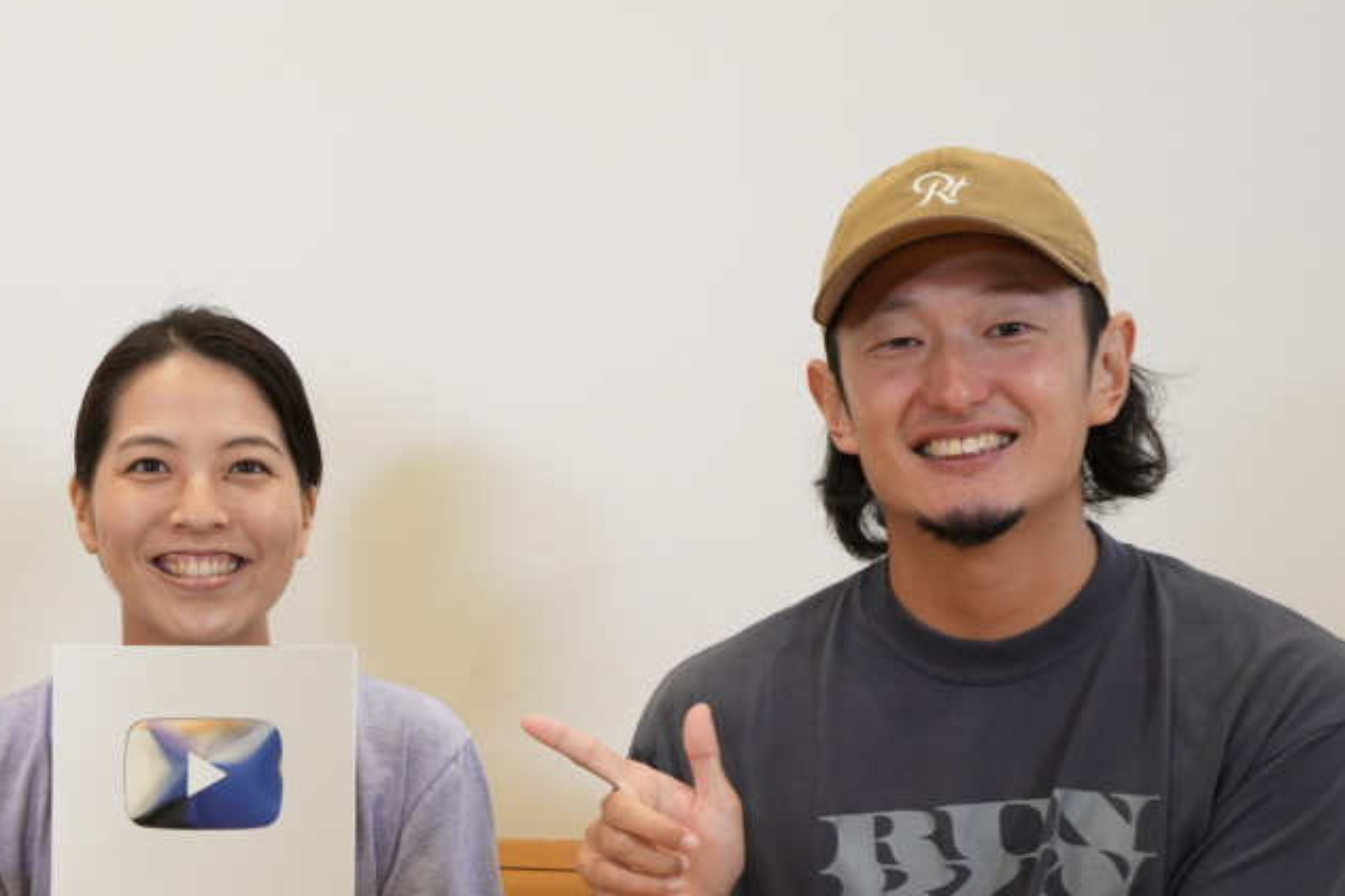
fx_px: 2690
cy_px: 760
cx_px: 198
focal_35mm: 72
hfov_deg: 27.3
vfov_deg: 18.7
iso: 1000
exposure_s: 1/100
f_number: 4.5
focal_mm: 38
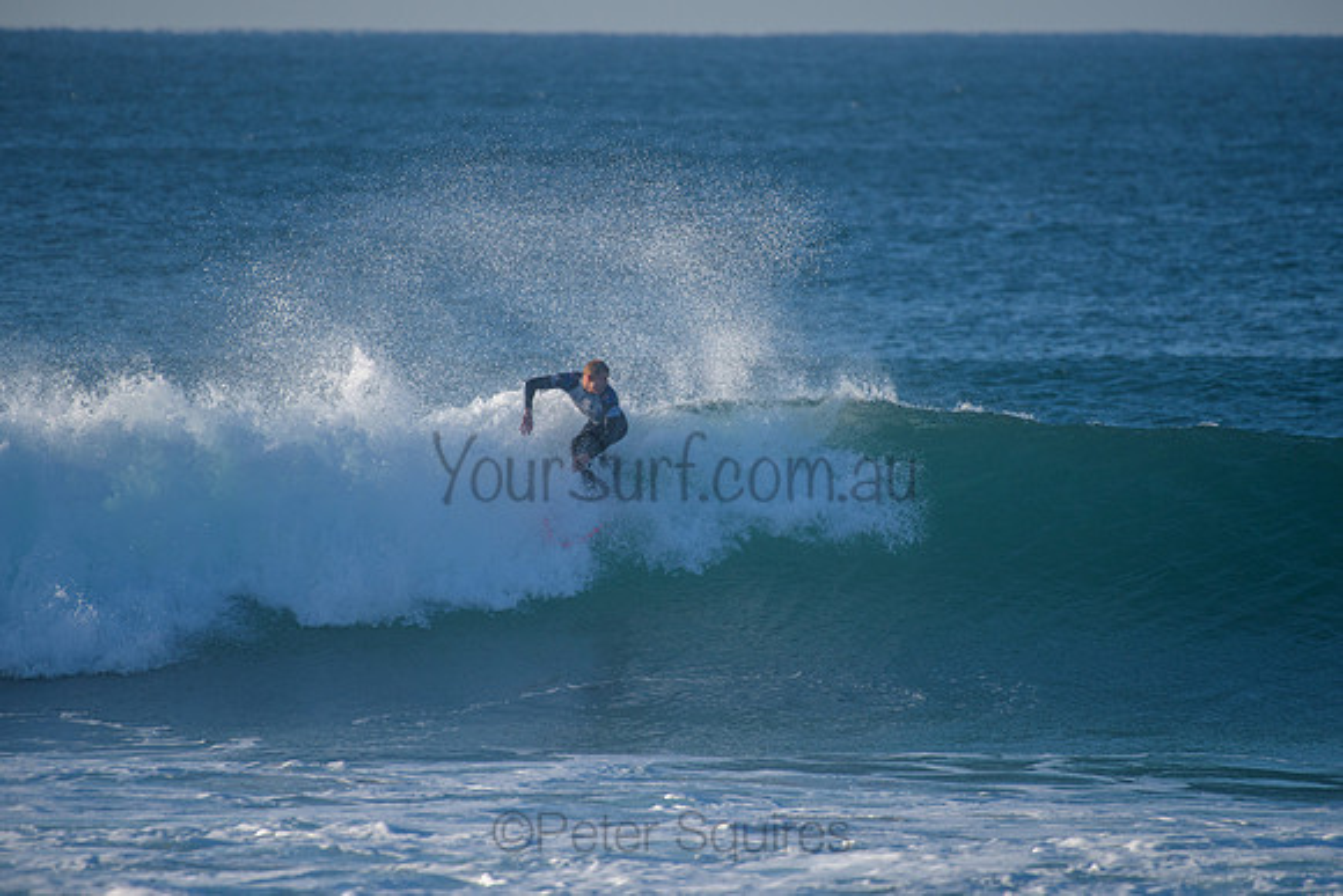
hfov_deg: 3.8
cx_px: 673
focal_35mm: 540
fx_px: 20137
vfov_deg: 2.5
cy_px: 427
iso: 280
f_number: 5.6
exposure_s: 1/2000
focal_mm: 500
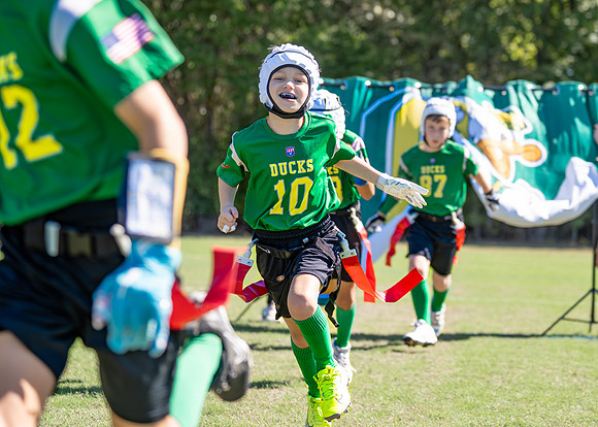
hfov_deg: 19.4
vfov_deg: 13.9
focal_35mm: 103
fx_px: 1747
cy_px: 129
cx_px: 346
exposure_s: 1/1600
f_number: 2.8
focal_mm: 70
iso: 200
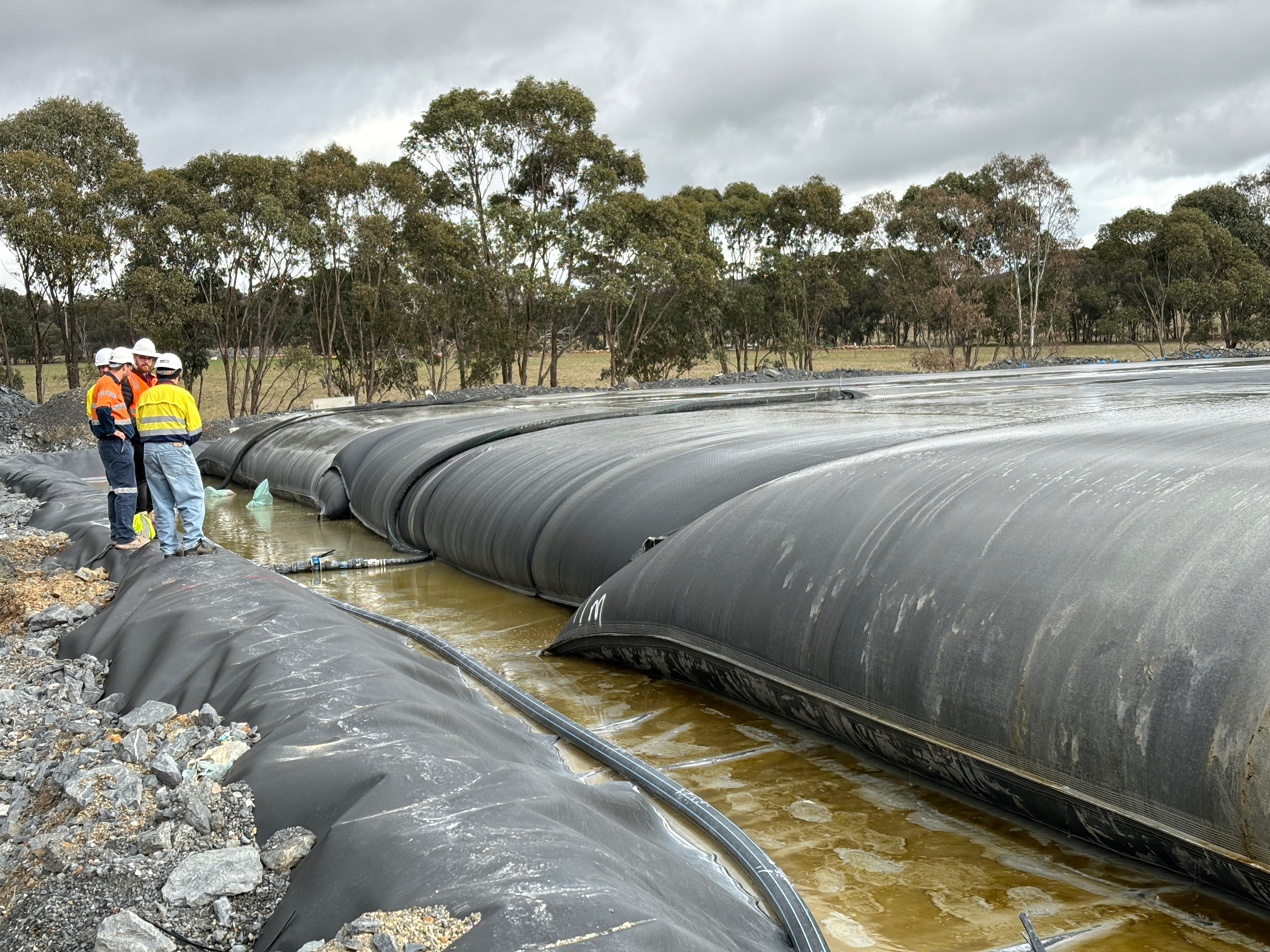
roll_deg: +2.3
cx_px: 635
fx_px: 1908
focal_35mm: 52
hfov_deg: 36.8
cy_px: 476
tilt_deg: -3.3
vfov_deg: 28.0
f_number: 1.6
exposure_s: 1/654
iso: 32
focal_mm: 5.96
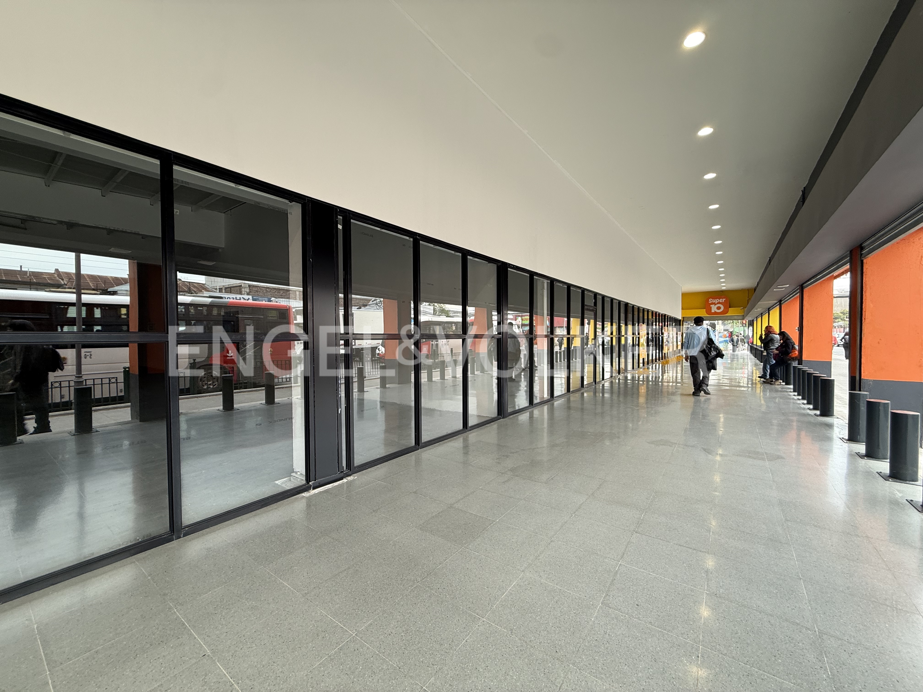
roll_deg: +0.5
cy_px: 346
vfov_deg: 85.7
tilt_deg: -0.9
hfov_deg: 102.1
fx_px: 373
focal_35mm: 14
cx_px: 462
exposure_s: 1/100
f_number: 2.2
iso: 64
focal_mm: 2.22
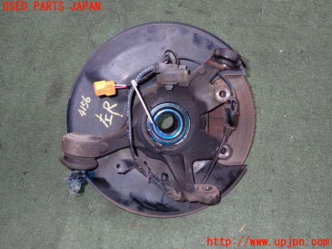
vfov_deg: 46.8
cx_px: 166
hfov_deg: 60.0
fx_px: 288
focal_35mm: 30
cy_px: 124
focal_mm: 5.4
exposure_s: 1/30
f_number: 6.3
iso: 200
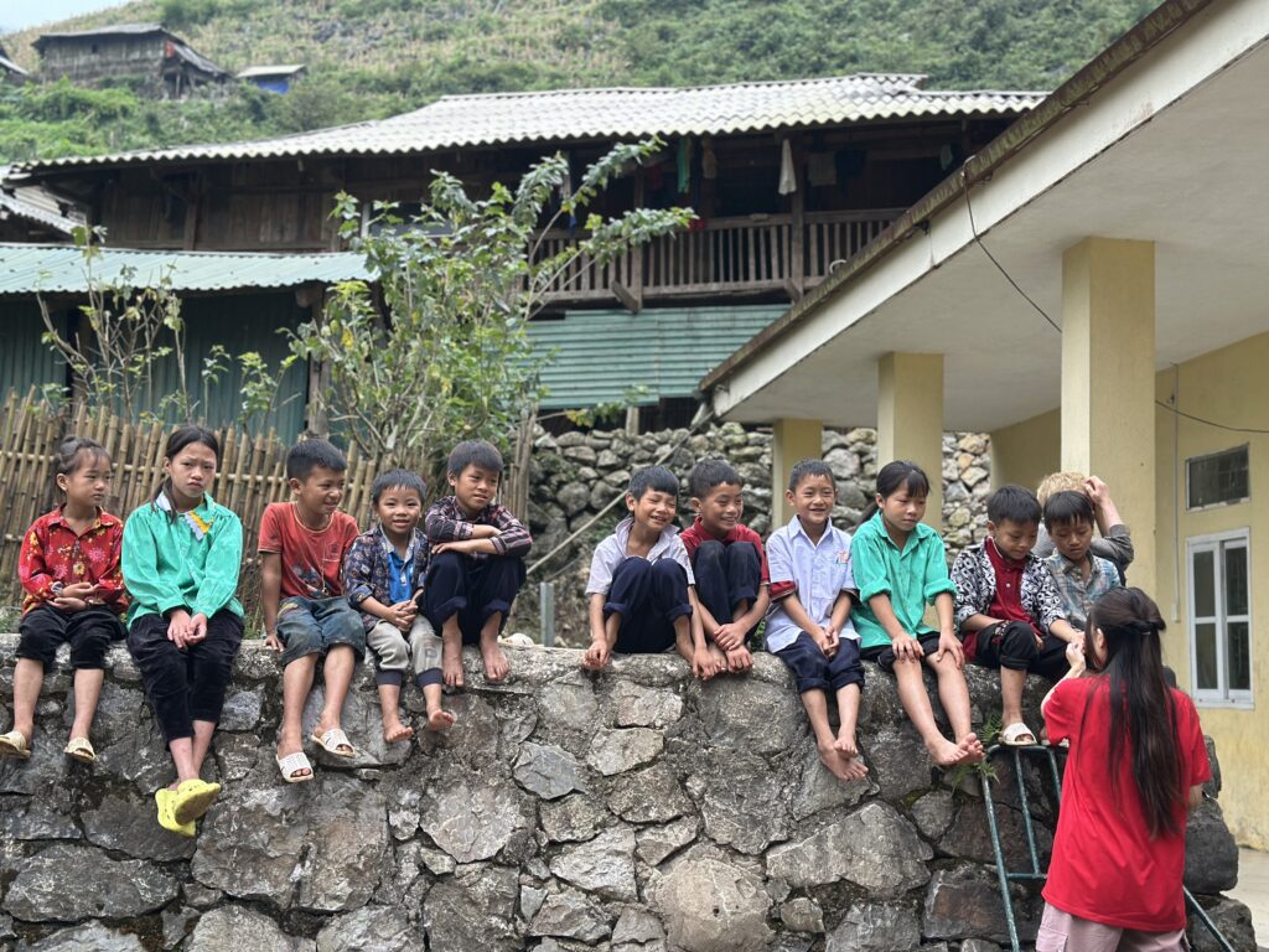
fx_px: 1760
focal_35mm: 48
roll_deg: -1.8
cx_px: 634
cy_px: 476
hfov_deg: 39.7
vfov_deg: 30.3
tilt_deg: +7.1
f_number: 1.78
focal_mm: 6.86
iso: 80
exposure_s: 1/767
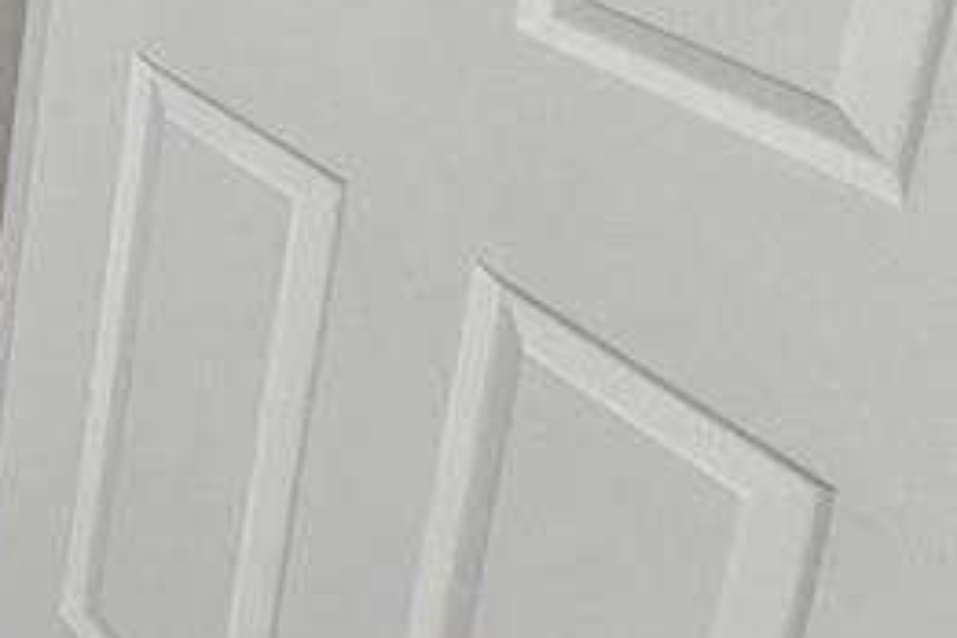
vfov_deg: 20.8
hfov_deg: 22.5
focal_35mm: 53
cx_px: -744
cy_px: -374
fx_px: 1409
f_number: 2.2
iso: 200
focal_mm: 2.2
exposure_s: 1/60
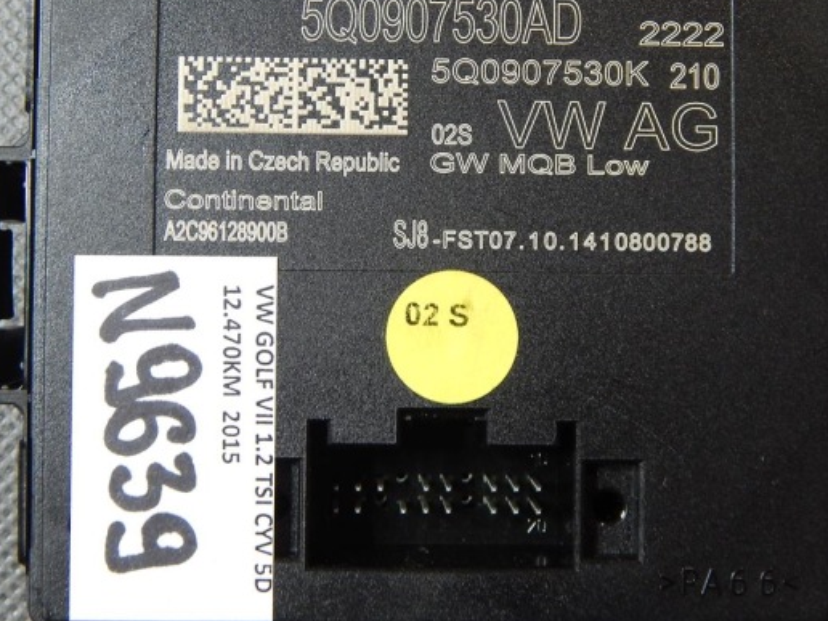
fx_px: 1435
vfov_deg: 24.3
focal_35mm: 60
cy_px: 233
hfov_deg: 32.2
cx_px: 396
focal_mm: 7.7
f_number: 3.6
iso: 320
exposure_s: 1/30
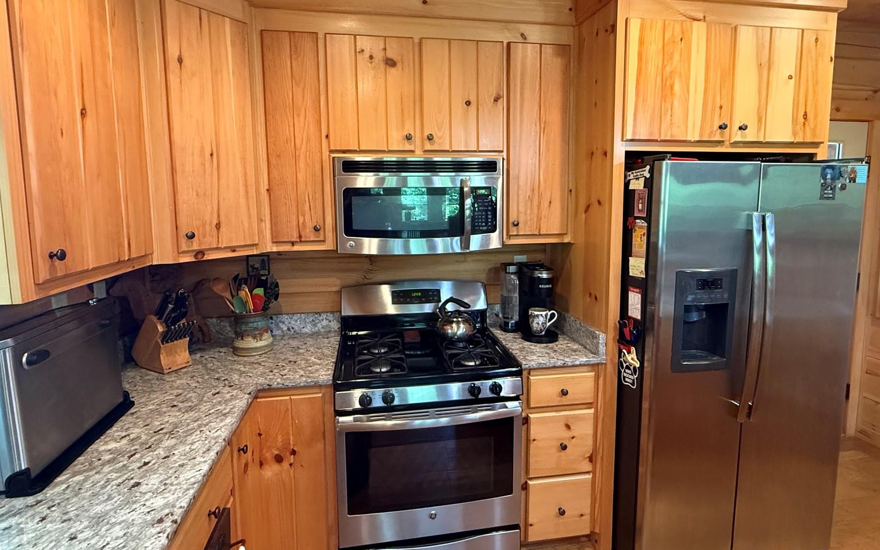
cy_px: 244
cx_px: 447
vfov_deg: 62.0
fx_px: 456
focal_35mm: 19
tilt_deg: -5.5
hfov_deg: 88.0
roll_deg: -0.1
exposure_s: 1/60
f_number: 2.2
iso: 640
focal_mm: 2.22
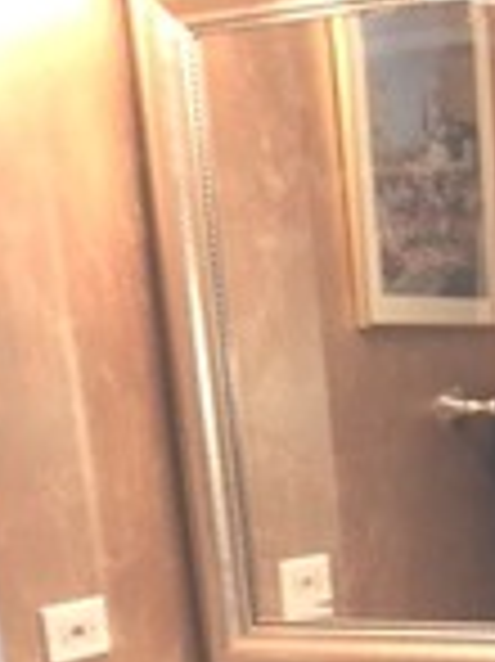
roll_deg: +3.1
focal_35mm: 95
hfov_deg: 14.9
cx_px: 630
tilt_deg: -16.7
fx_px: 1814
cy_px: 923
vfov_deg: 18.8
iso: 40
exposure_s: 1/30
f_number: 2.2
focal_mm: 4.15
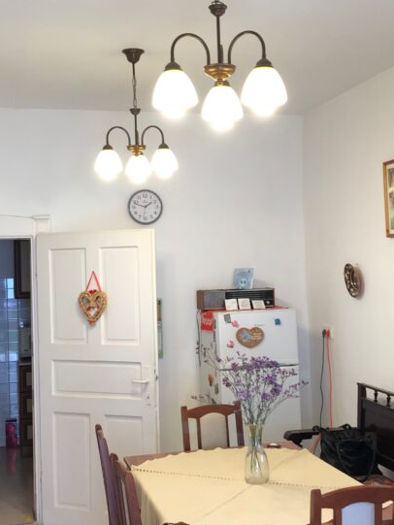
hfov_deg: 27.5
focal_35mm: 53
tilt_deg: +1.2
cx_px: 211
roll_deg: +2.2
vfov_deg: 36.2
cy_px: 275
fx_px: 804
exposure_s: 1/50
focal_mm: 3.99
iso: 32
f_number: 1.8
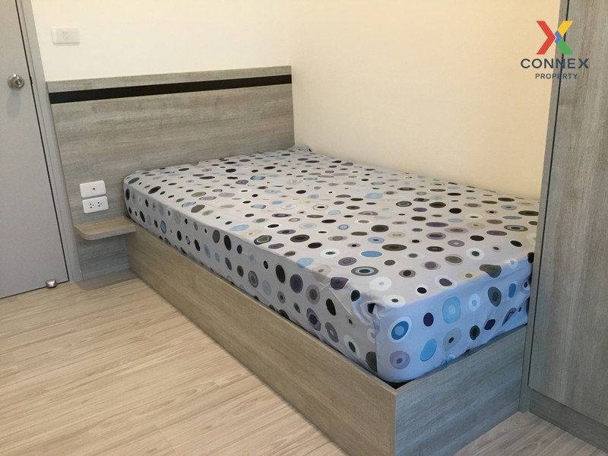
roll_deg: +2.6
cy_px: 228
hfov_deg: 58.4
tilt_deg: -19.9
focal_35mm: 31
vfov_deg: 45.4
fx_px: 544
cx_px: 304
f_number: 2.4
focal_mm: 3.3
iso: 160
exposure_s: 1/33
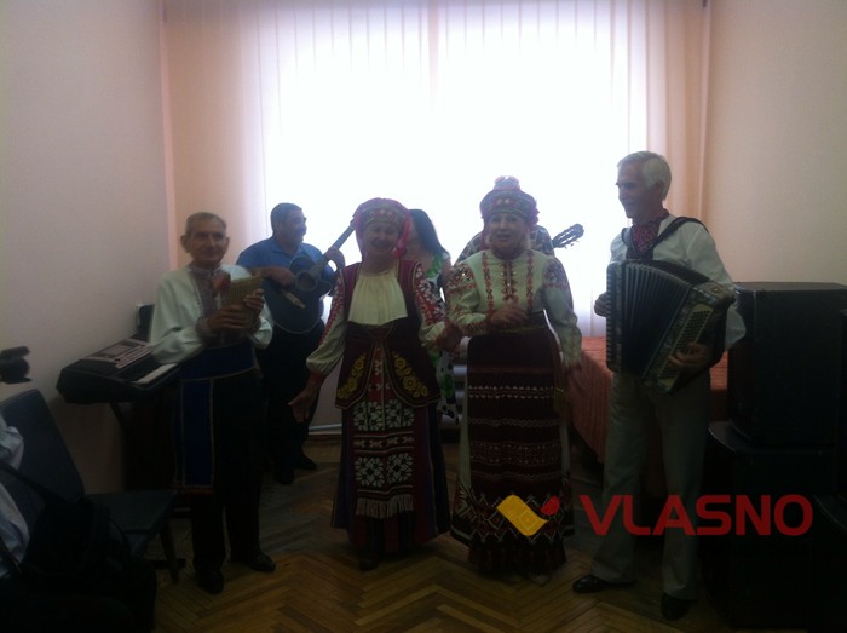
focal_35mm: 35
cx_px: 424
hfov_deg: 52.7
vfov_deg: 40.6
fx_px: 855
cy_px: 316
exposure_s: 1/17
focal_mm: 3.85
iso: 80
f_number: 2.8
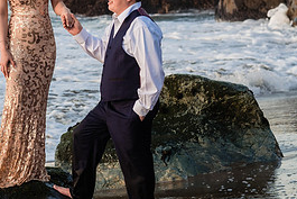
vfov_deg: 7.4
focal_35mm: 184
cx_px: 28
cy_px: 6
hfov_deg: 11.1
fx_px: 1519
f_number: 3.6
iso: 160
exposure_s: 1/160
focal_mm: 56
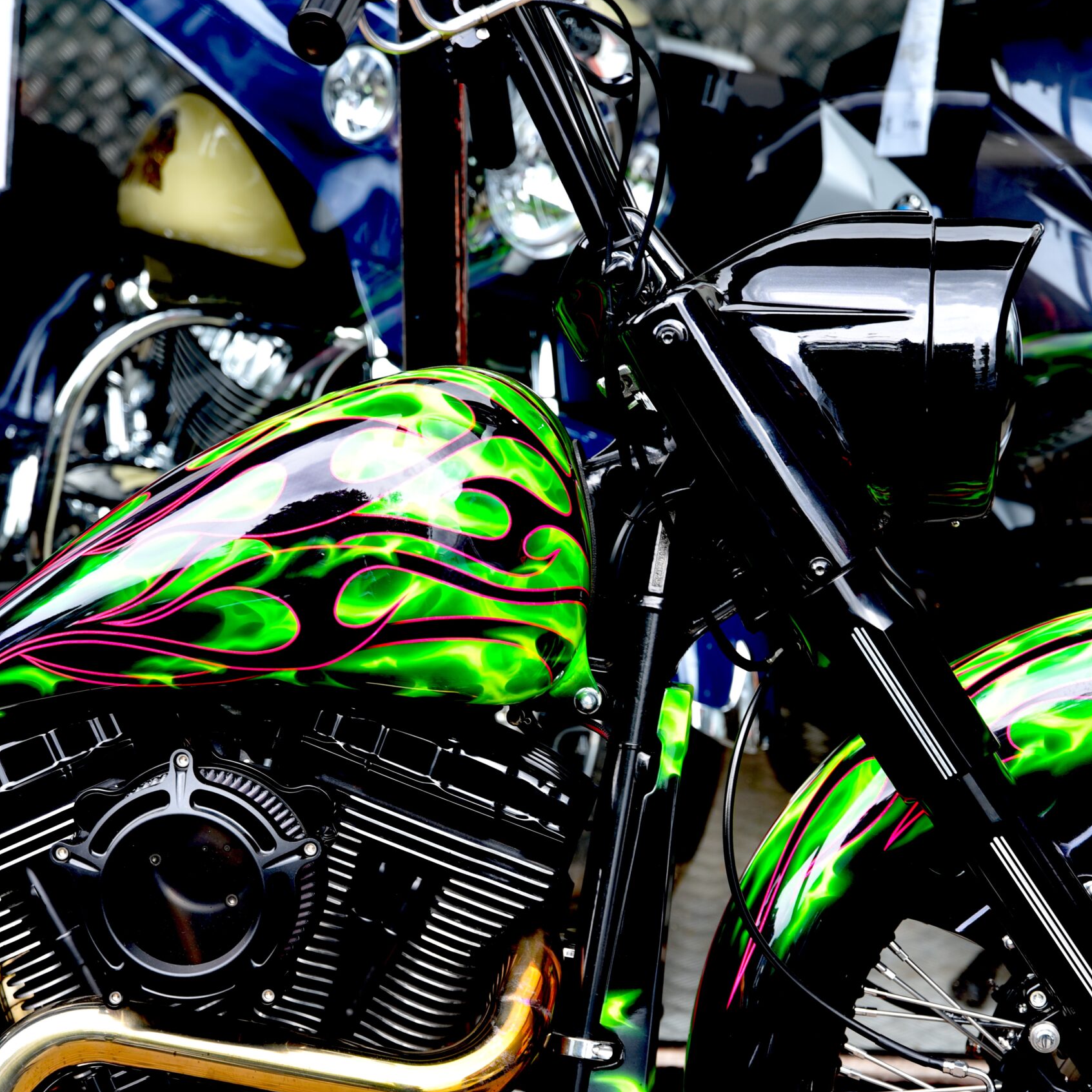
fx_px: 3212
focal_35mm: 90
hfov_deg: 19.3
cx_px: 546
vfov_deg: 19.2
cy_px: 713
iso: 100
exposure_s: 1/60
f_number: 4
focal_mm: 70
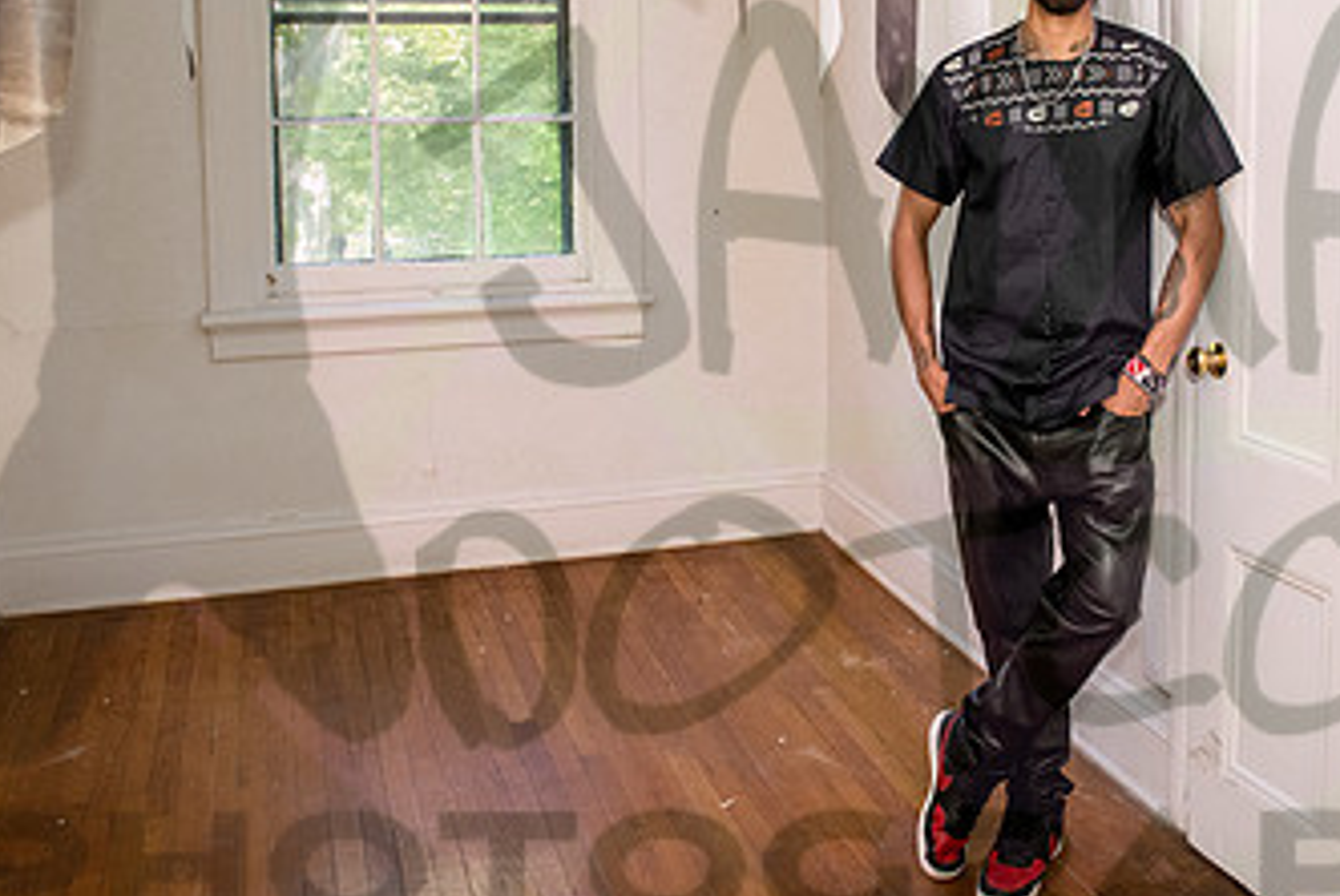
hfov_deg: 45.9
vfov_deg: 31.2
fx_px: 1565
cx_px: 856
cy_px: 180
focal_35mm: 42
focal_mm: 24
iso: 3200
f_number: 4.5
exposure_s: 1/200
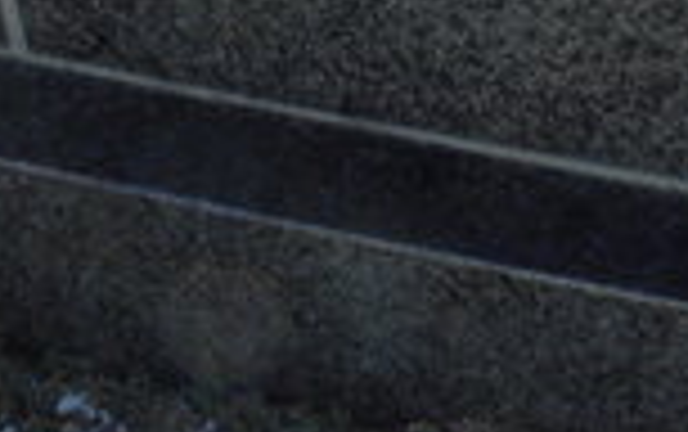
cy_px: -724
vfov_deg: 8.2
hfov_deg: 14.4
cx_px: 535
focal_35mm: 144
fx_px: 2703
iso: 64
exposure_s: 1/80
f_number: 5.6
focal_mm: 4.6
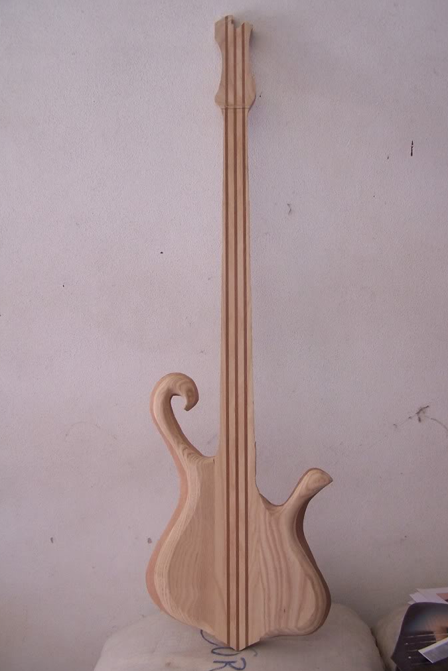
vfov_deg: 48.5
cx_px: 234
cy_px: 339
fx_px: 746
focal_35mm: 40
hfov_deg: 33.4
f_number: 2.8
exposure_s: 1/30
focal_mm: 6.3
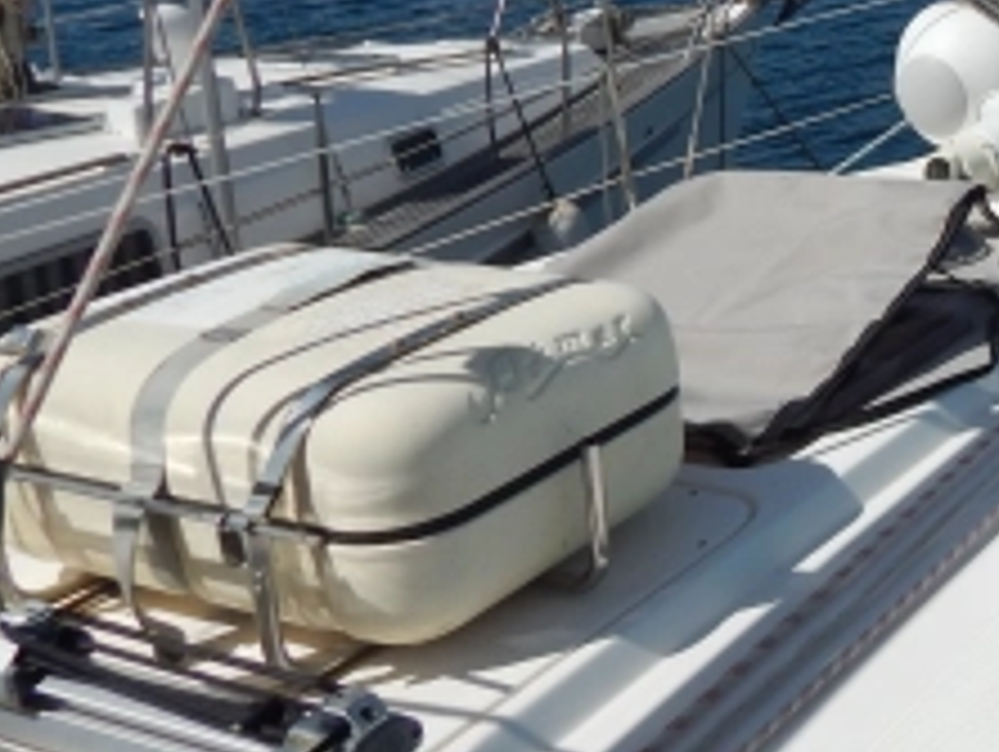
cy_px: 61
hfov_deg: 29.1
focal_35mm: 57
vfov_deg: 24.9
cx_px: 1202
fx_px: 1647
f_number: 6
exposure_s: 1/1500
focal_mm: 4
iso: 125
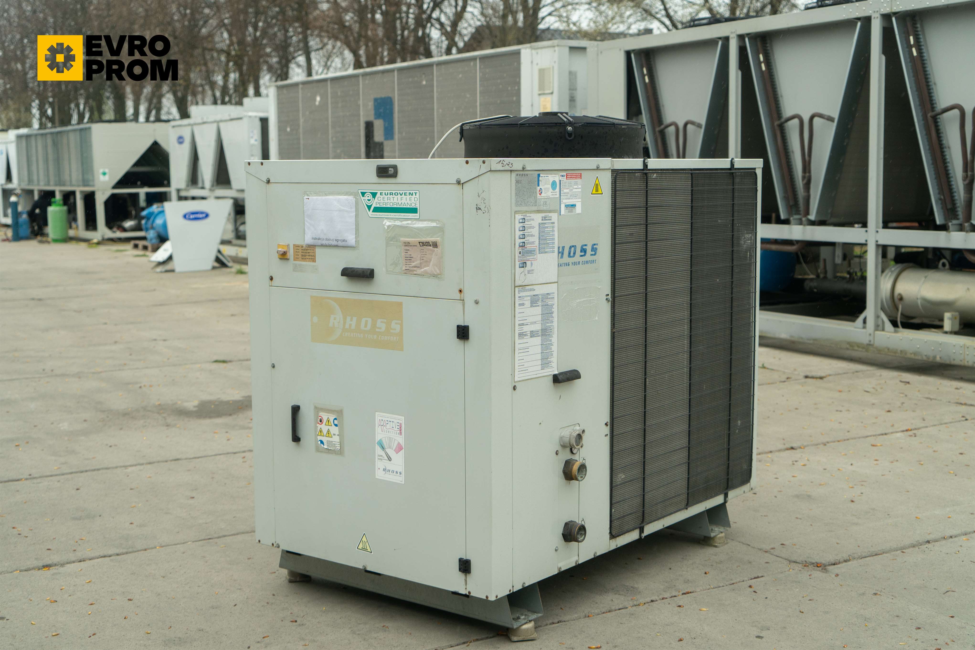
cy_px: 325
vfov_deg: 29.2
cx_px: 488
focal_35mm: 46
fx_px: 1246
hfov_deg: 42.7
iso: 500
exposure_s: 1/500
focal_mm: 46
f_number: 4.5
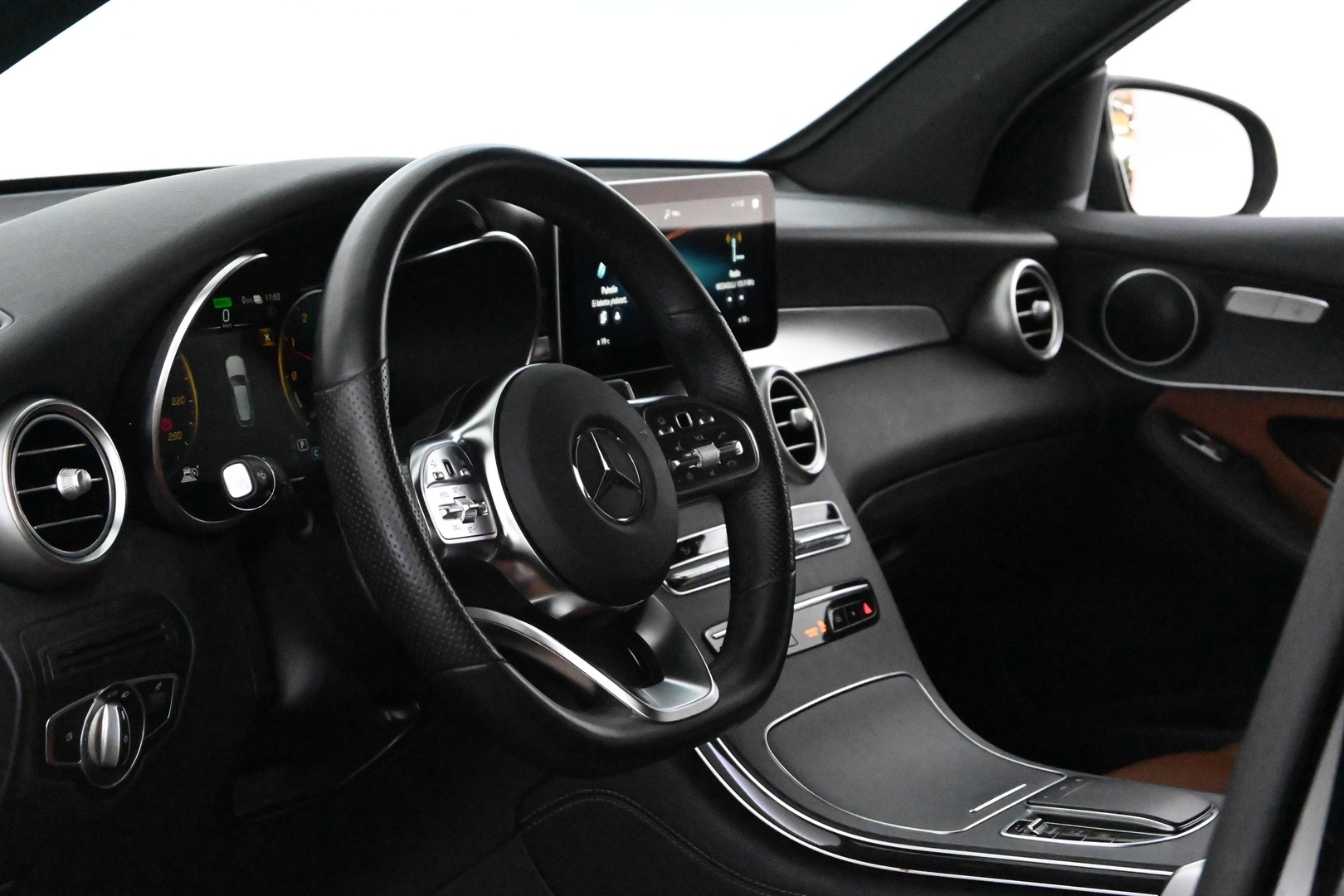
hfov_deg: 27.0
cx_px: 672
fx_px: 2800
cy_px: 448
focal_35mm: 75
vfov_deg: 18.2
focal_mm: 50
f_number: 6.3
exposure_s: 1/80
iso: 20000
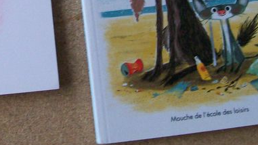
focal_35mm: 103
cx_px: 43
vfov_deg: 11.5
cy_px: -30
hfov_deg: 20.5
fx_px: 704
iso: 160
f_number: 2.7
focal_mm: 6
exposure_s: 1/12.1
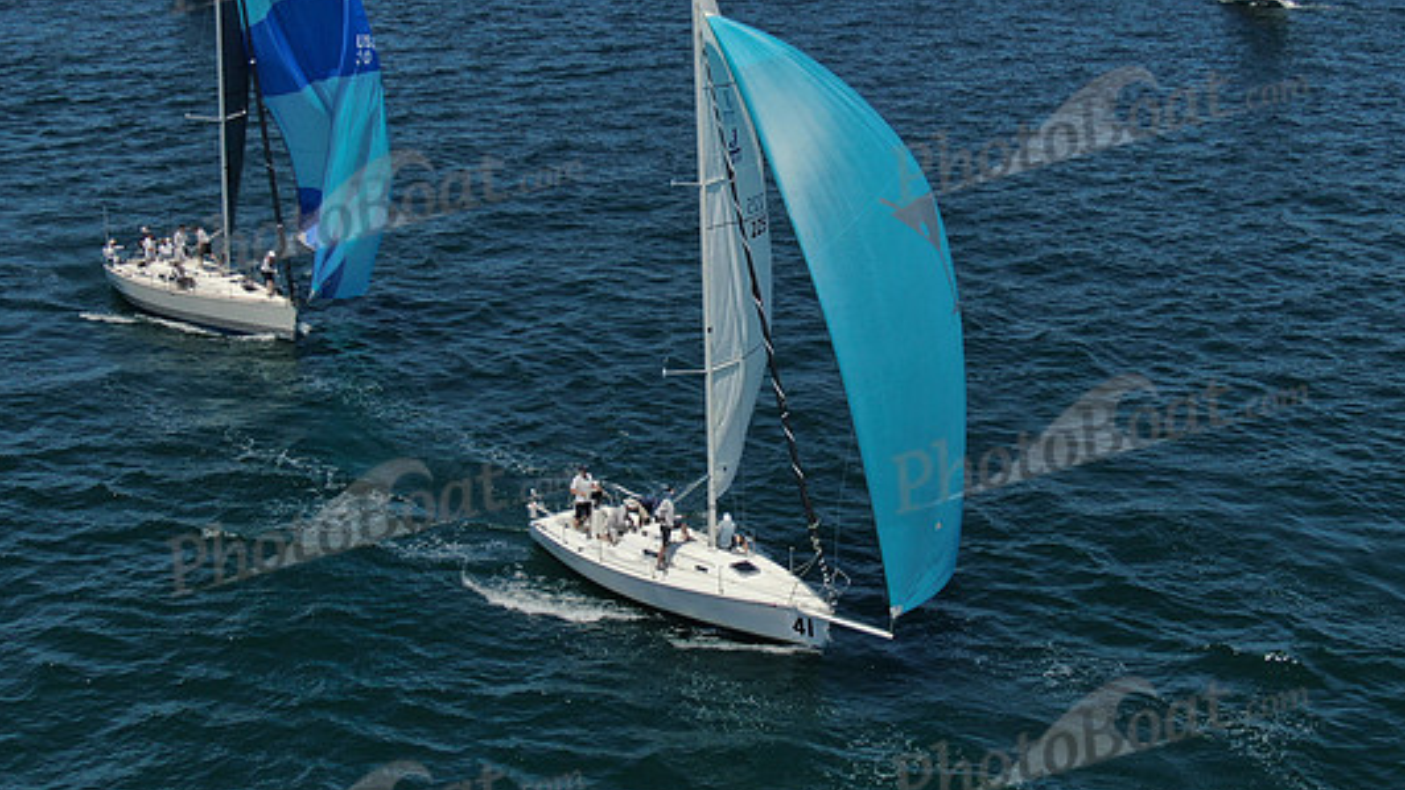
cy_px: 324
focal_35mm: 57
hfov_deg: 36.6
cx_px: 739
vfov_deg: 21.0
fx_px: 2123
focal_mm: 8.6
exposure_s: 1/1600
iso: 100
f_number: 3.8
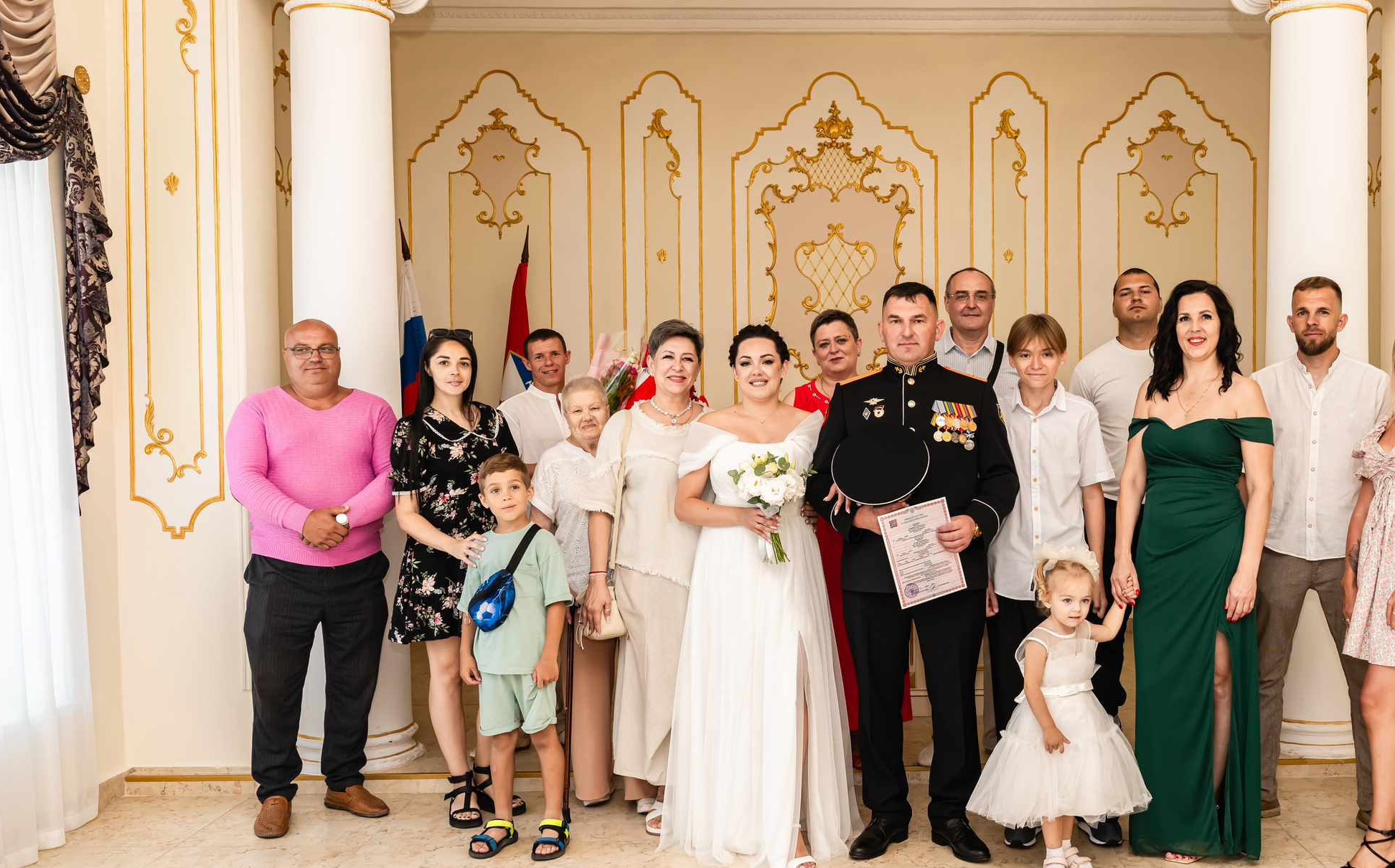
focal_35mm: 36
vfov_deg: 35.2
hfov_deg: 53.5
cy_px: 459
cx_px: 862
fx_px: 1367
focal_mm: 24.5
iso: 500
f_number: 3.5
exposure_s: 1/250
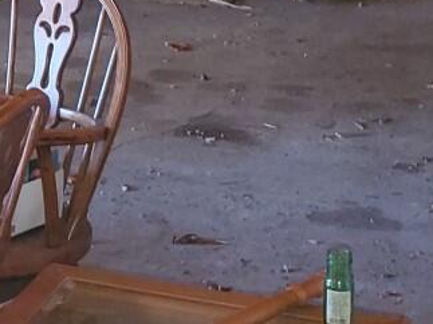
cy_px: -130
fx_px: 1450
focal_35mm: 116
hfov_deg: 16.4
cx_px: -66
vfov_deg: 12.3
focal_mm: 4.3
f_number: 2.4
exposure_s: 1/10
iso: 125
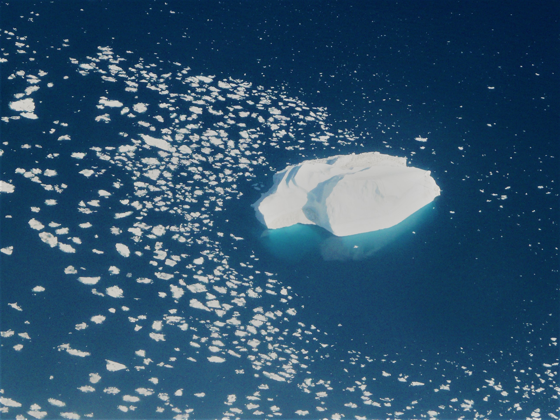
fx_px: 3235
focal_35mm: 200
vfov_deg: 7.4
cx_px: 280
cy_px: 210
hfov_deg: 9.9
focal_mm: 25.9
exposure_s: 1/500
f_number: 6.3
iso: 100
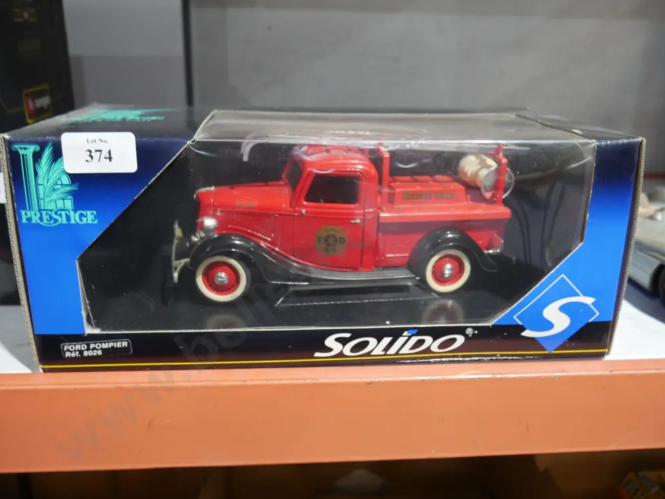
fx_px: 596
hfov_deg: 58.3
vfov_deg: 45.5
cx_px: 337
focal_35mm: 31
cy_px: 251
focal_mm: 15
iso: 800
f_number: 3.6
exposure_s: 1/60
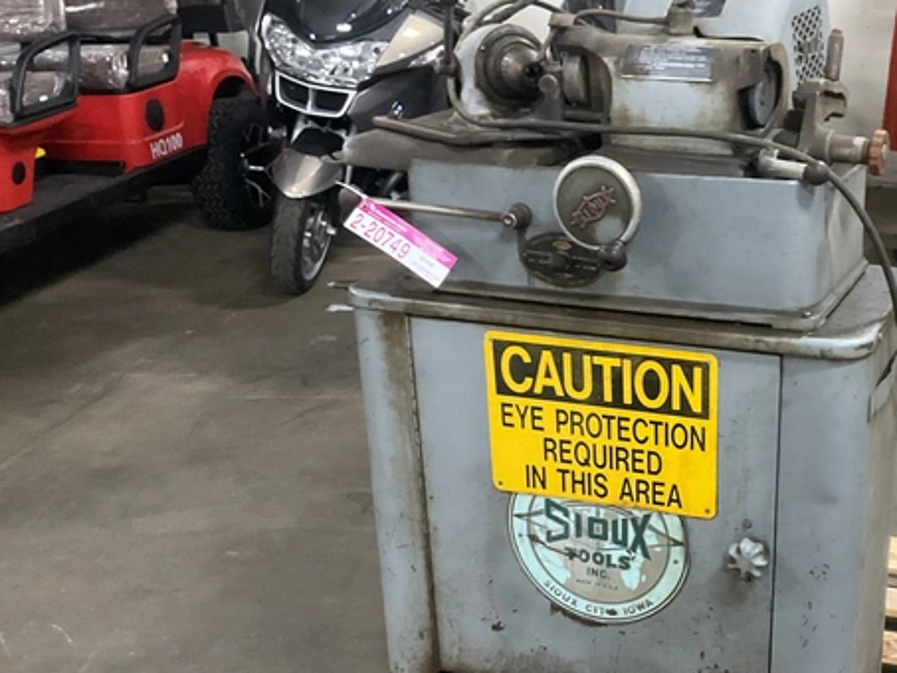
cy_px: 472
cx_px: 723
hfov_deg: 38.1
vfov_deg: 30.0
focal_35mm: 48
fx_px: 1244
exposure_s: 1/40
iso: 320
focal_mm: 3
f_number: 1.8
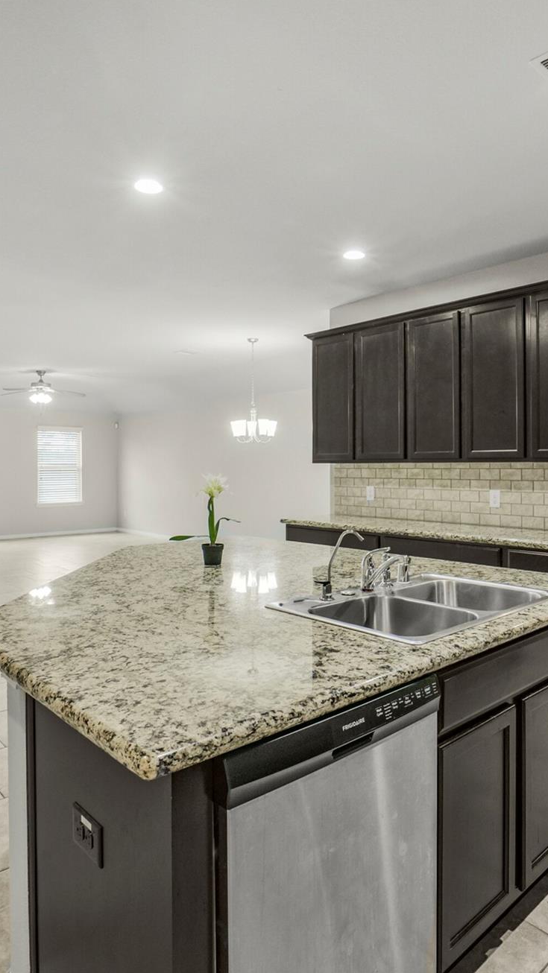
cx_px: 259
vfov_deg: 78.7
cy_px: 469
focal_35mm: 23
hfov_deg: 49.5
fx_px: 594
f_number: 11
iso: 500
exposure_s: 1/10
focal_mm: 14
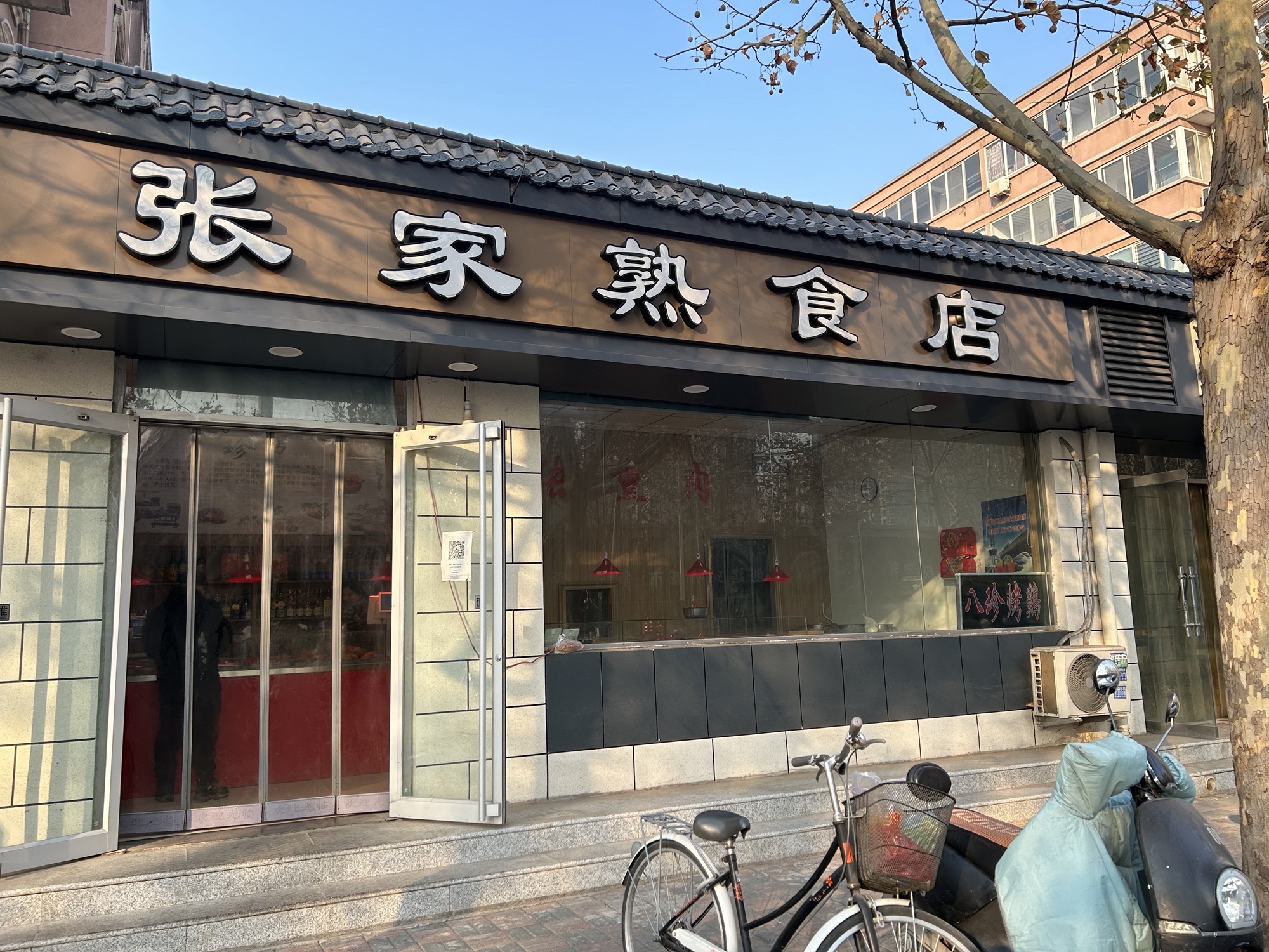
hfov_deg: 67.3
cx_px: 634
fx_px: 953
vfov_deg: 53.1
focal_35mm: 26
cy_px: 476
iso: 50
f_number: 1.5
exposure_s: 1/748
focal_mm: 5.7
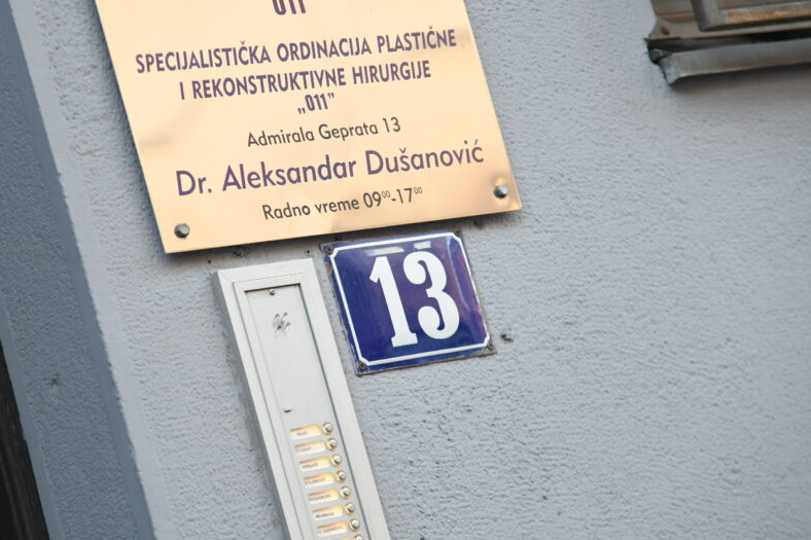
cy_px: 246
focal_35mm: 156
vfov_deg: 8.8
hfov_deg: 13.2
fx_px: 3513
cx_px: 330
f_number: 4
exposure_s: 1/160
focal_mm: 120
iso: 800
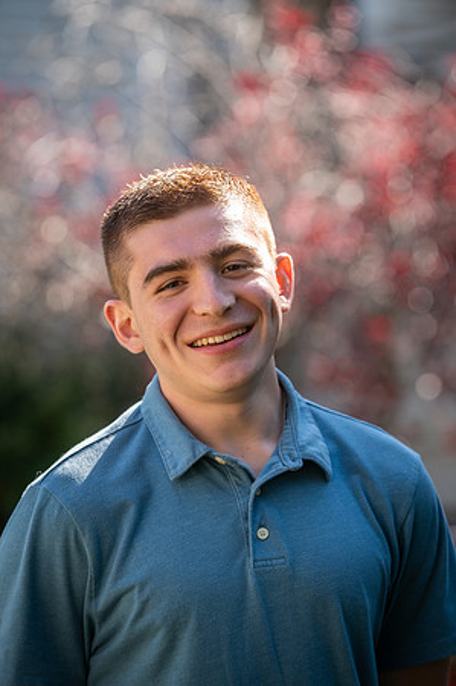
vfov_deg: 11.8
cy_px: 343
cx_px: 228
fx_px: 3332
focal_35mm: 175
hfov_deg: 7.8
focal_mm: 175
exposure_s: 1/400
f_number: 4
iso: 250
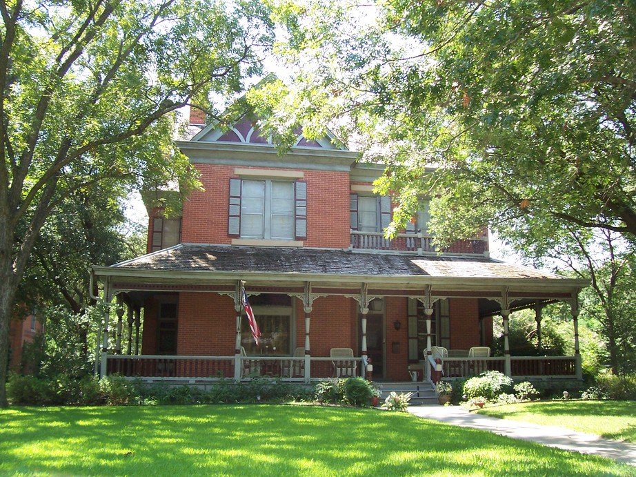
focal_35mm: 34
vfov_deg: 41.8
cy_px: 238
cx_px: 318
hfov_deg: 54.0
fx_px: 625
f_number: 2.7
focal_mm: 5.6
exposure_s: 1/250
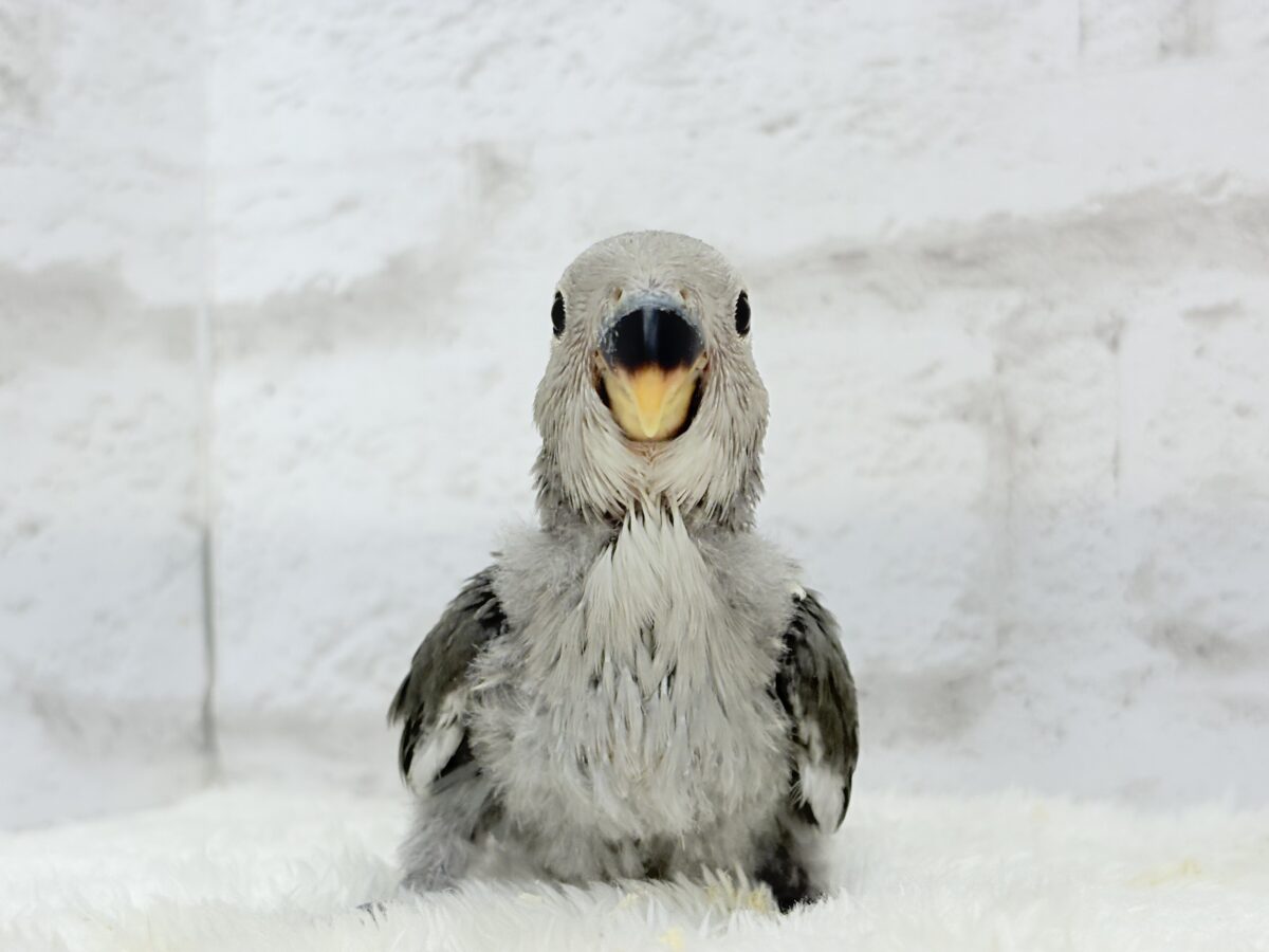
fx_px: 1906
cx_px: 634
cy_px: 476
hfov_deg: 36.8
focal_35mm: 52
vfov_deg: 28.0
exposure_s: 1/100
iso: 64
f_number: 1.6
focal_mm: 5.96
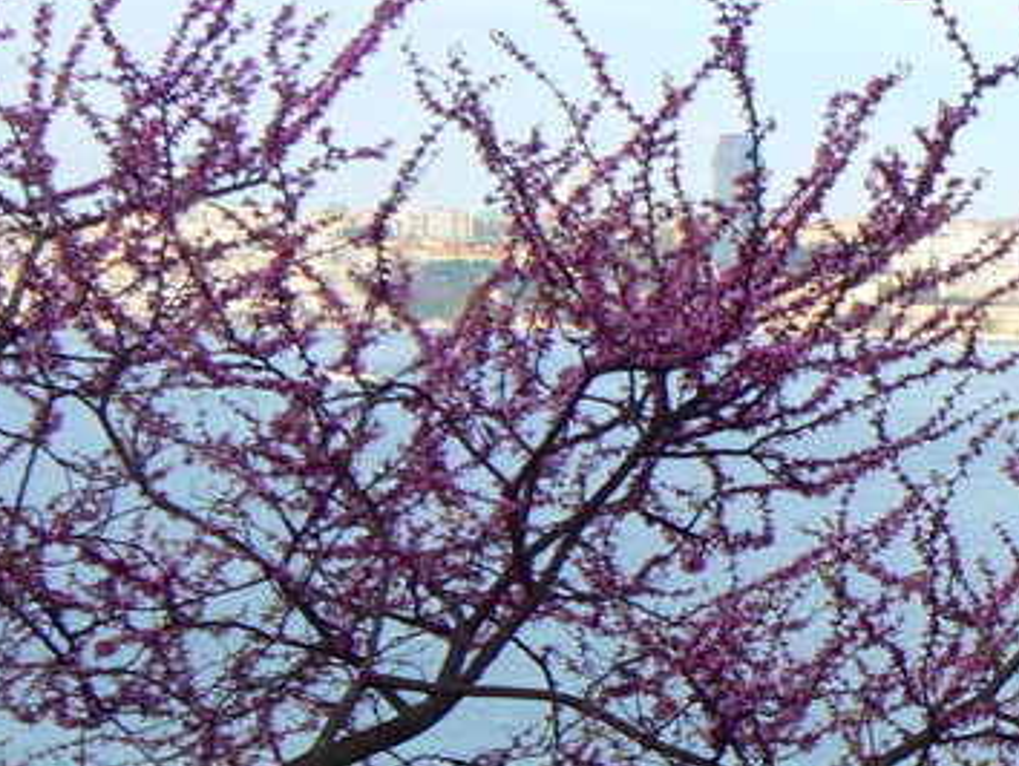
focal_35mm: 104
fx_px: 3064
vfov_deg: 13.8
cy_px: 950
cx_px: 858
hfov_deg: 18.7
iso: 100
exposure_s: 1/160
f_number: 5.6
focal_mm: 6
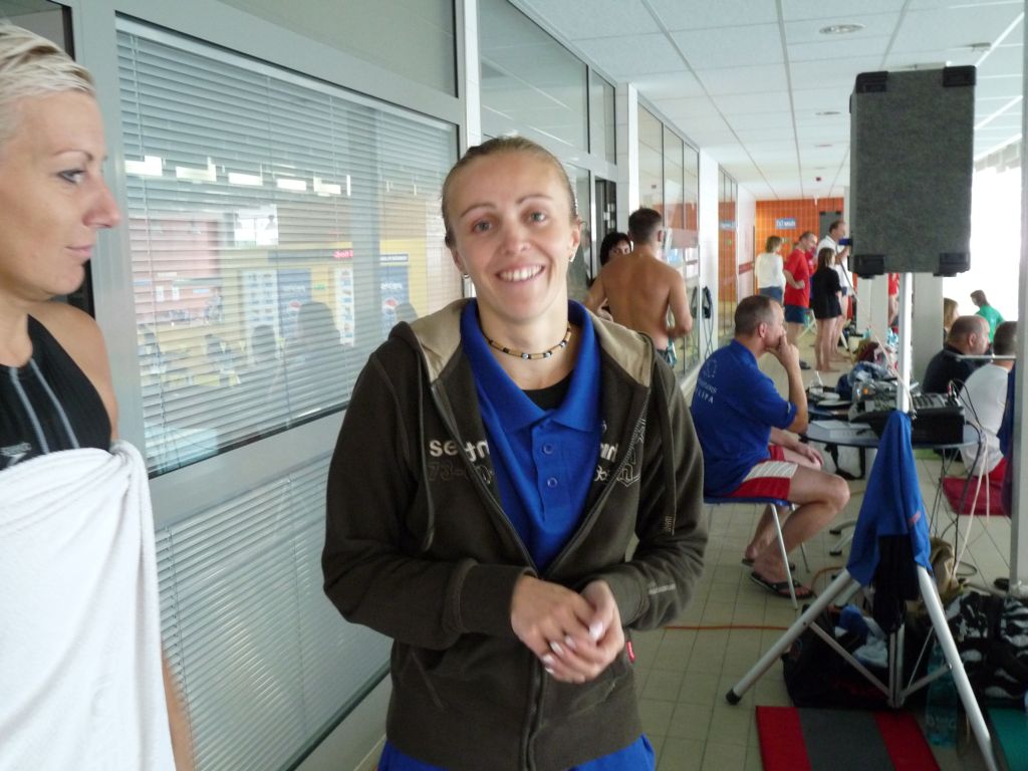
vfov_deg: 44.2
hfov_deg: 56.8
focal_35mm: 32
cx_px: 514
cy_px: 386
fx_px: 950
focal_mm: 5.8
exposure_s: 1/13
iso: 400
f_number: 3
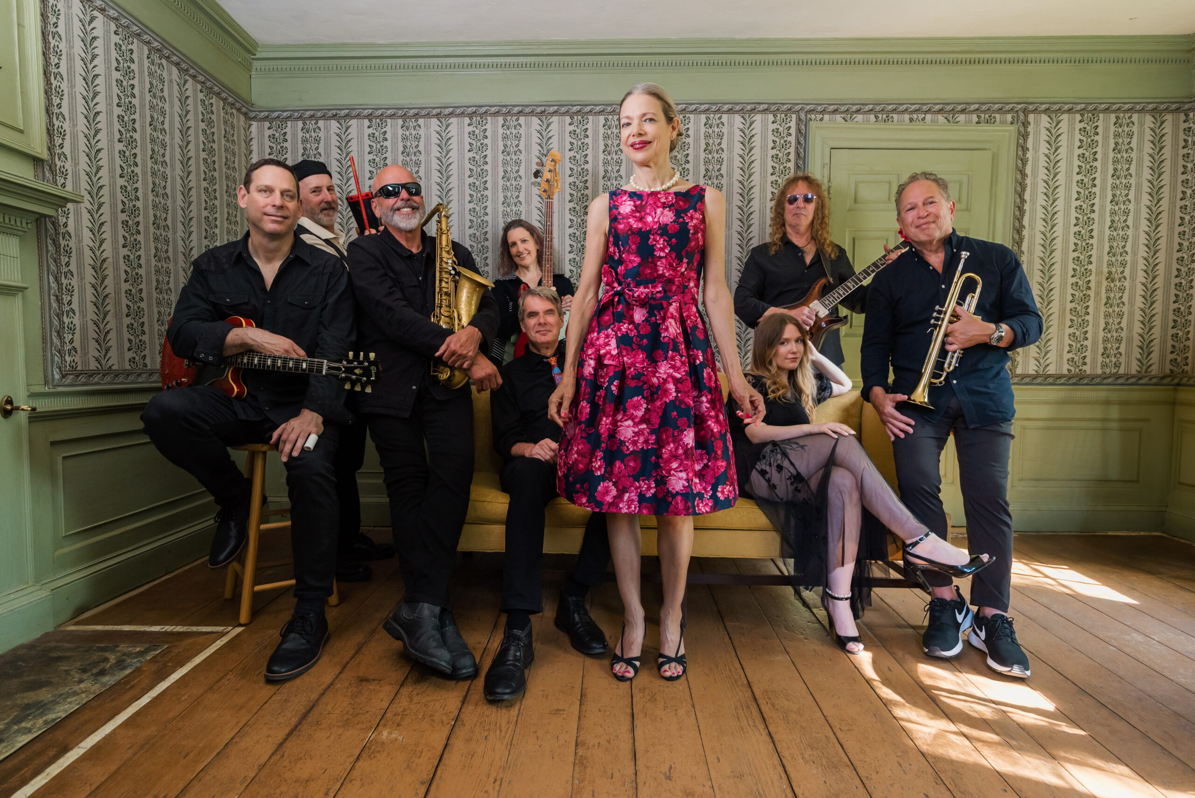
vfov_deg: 62.0
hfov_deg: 84.0
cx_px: 598
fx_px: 664
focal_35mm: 20
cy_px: 399
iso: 1000
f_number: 4
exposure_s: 1/160
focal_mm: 20
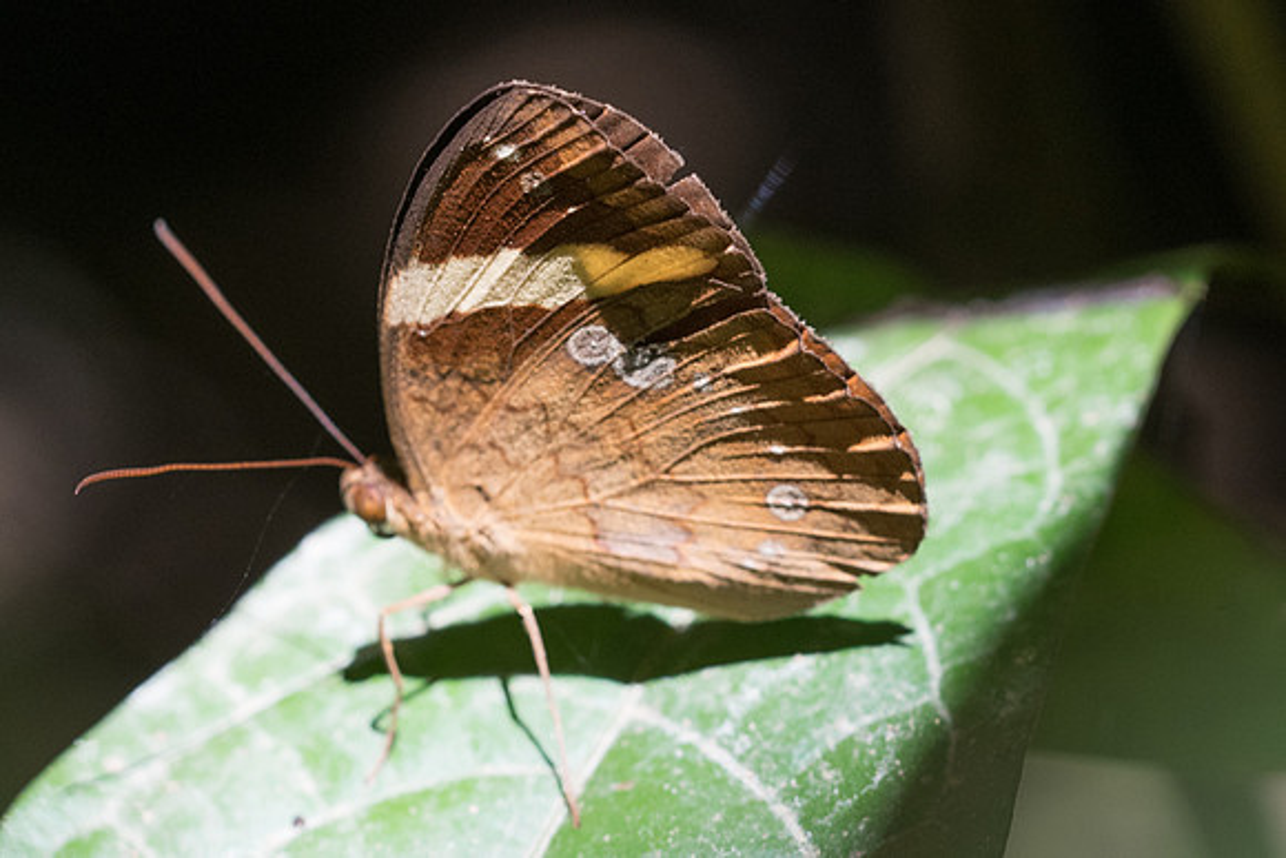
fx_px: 13398
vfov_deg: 3.7
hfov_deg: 5.5
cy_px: 246
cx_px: 759
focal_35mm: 375
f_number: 7.1
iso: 800
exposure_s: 1/500
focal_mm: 150
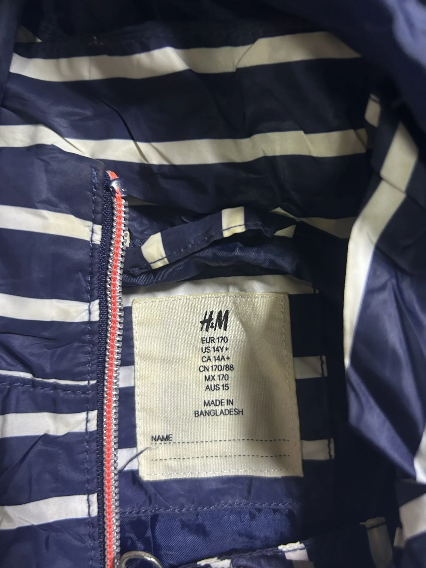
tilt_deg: -61.3
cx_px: 220
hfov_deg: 51.3
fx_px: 443
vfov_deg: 65.3
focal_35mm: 27
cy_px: 294
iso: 250
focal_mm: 5.7
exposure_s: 1/50
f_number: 1.5
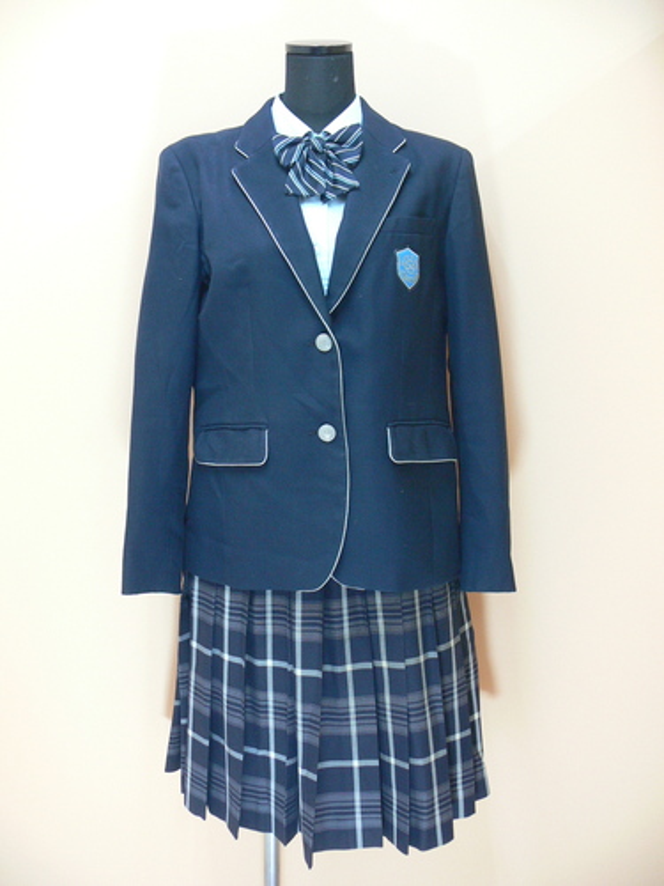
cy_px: 443
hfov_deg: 40.7
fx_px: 895
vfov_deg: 52.6
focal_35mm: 35
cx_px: 332
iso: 200
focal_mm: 7.4
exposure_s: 1/20
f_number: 2.8
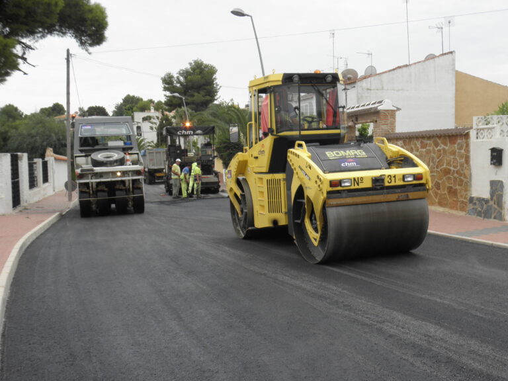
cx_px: 254
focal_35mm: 42
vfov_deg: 34.3
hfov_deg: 44.8
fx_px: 616
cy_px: 190
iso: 64
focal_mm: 7.59
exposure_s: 1/125
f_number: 5.6
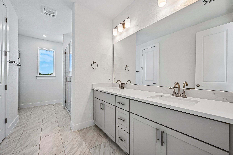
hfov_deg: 104.3
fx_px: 91
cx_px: 116
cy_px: 78
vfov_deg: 81.2
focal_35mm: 14
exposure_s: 1/30
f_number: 8
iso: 100
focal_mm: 14
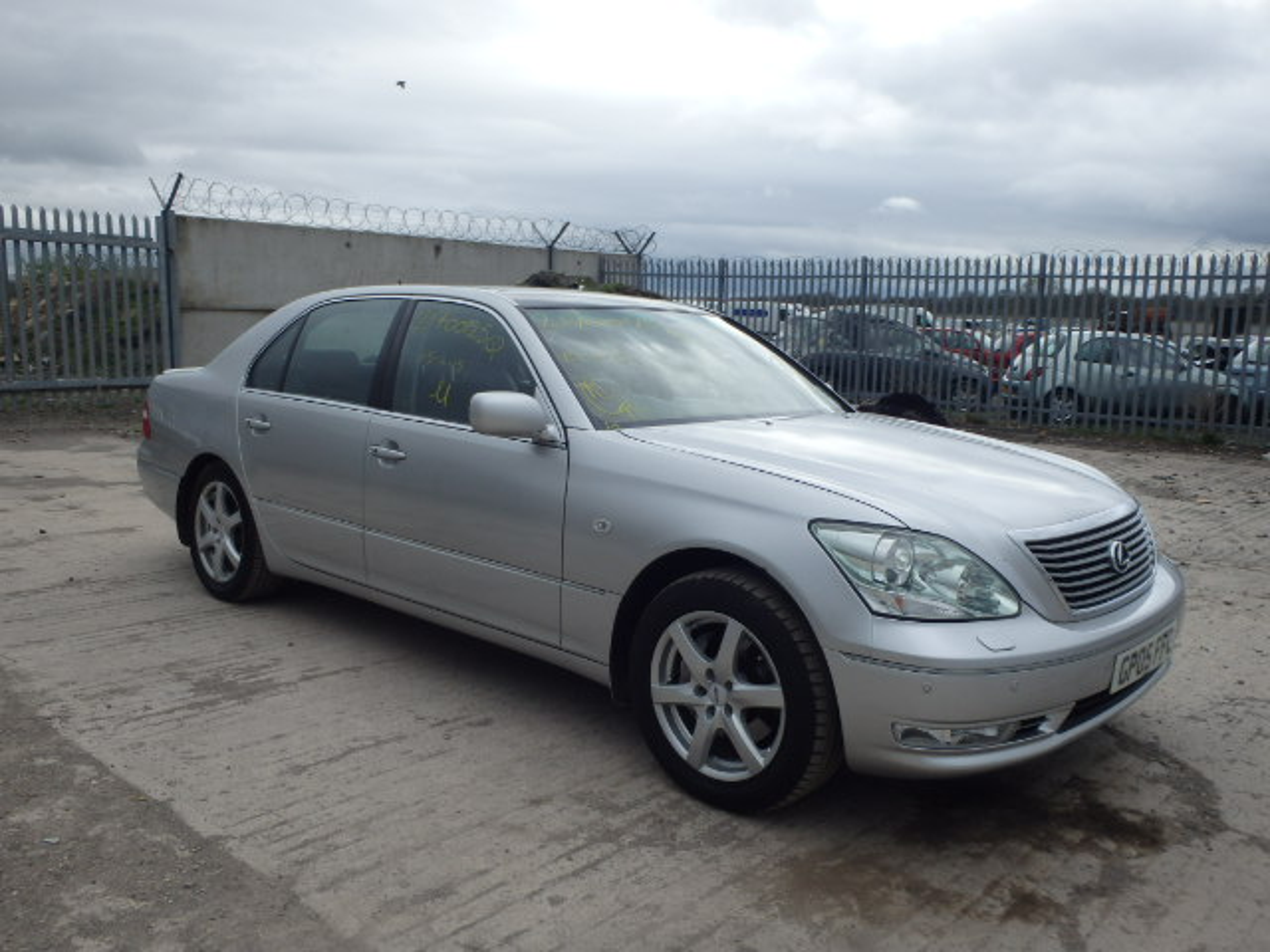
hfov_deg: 63.4
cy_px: 476
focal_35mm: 28
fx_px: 1027
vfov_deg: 49.7
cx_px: 635
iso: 125
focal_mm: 5
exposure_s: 1/125
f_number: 11
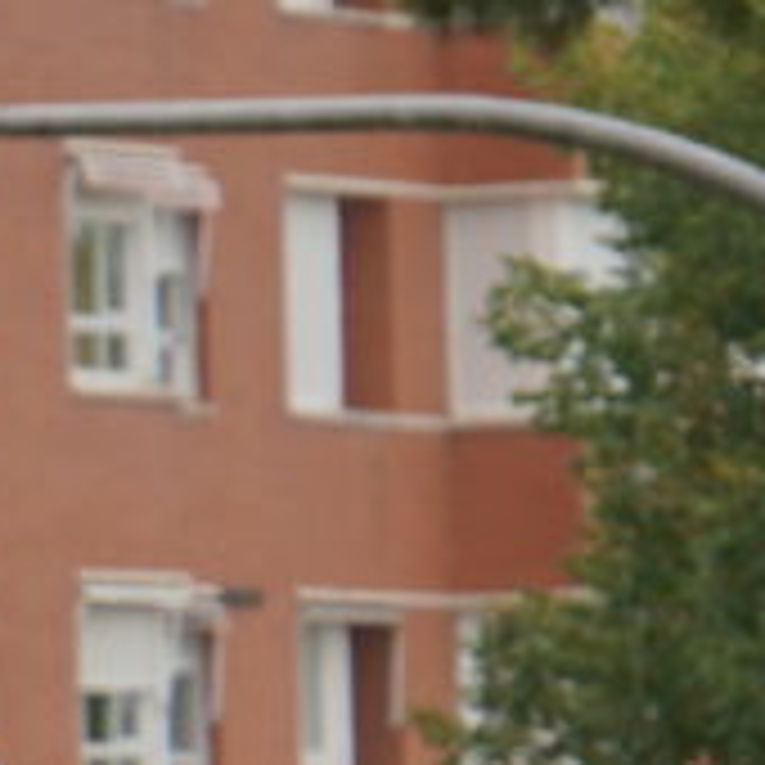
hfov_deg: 1.2
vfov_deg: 1.2
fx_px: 36759
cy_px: 1631
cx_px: -351
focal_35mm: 1470
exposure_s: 1/160
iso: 100
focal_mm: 153
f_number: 6.3
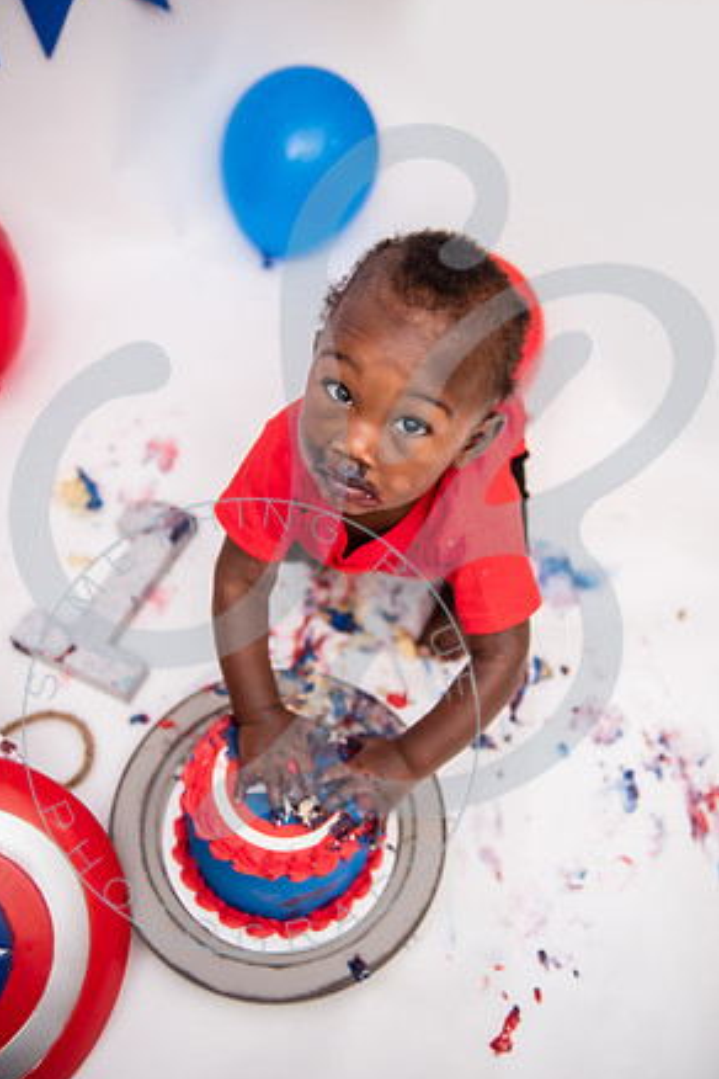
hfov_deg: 35.9
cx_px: 362
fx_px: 1108
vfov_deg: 51.9
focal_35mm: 37
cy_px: 540
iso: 100
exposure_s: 1/160
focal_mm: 36
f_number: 2.8
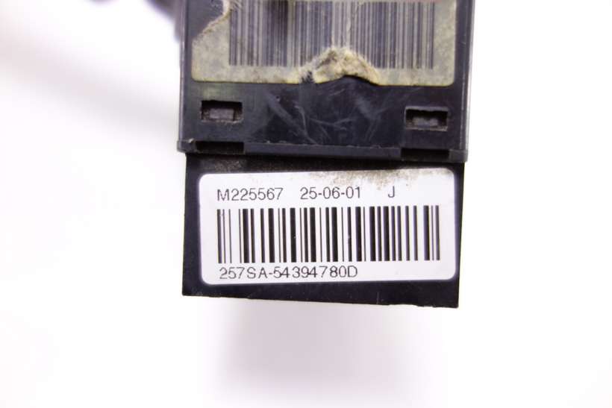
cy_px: 204
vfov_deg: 46.4
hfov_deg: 65.5
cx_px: 306
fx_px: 476
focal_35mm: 28
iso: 125
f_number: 1.8
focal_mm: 10.4
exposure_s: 1/60
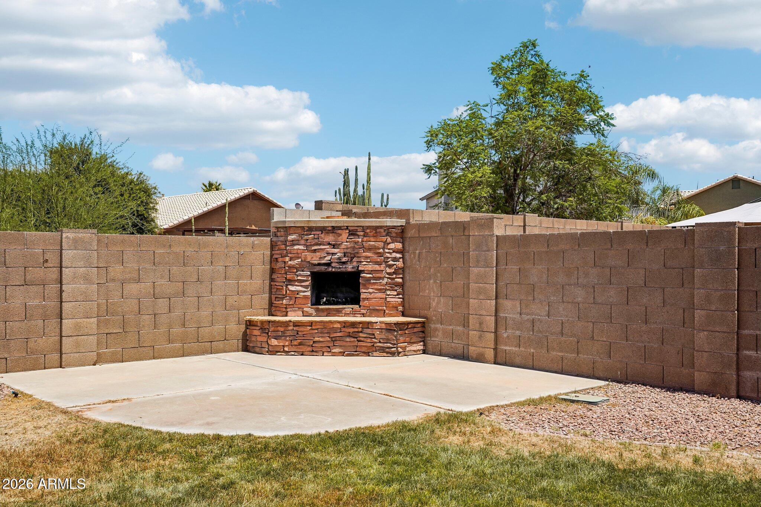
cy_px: 254
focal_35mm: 35
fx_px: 740
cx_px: 380
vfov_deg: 37.8
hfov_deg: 54.4
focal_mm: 35
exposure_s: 1/1000
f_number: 9
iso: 400
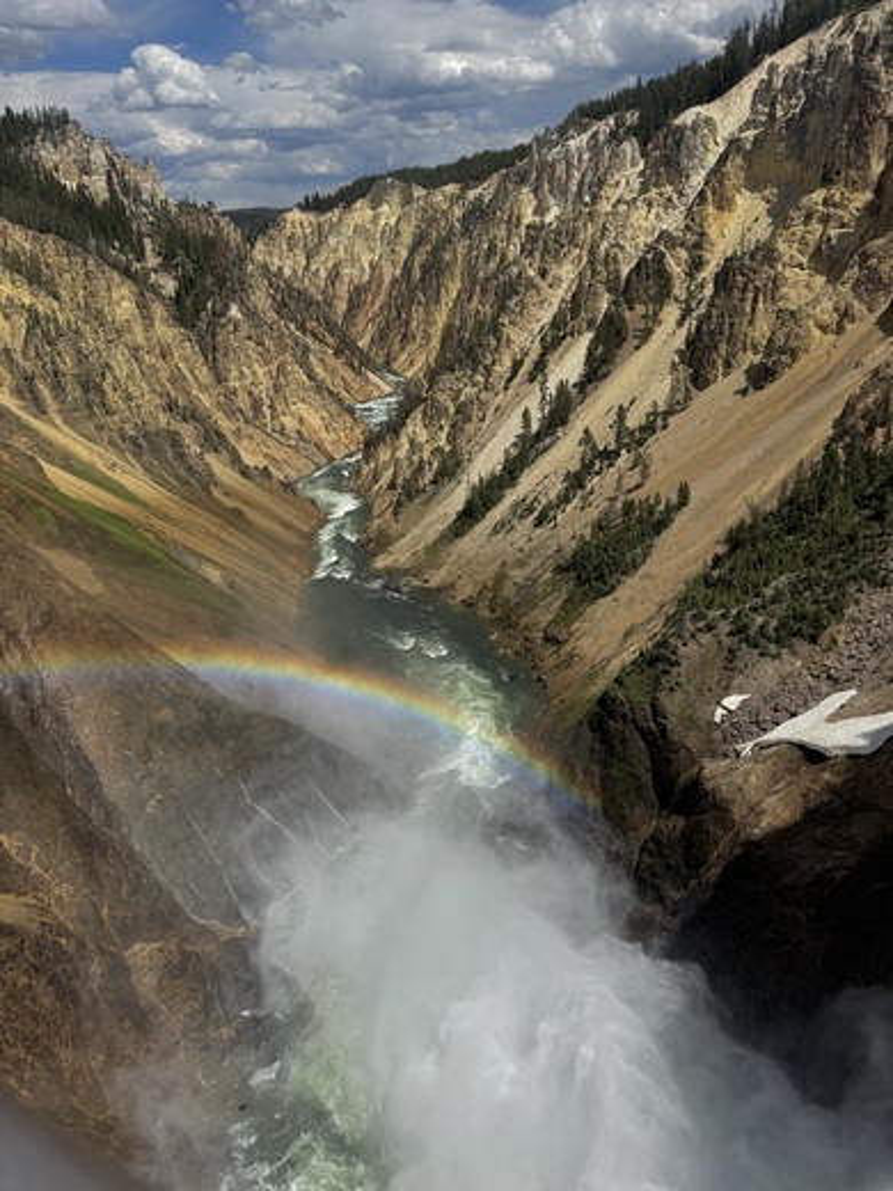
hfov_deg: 56.8
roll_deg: +4.2
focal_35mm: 24
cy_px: 596
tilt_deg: -23.2
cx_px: 446
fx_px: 826
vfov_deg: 71.6
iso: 80
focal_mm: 6.76
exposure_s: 1/9009
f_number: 1.78
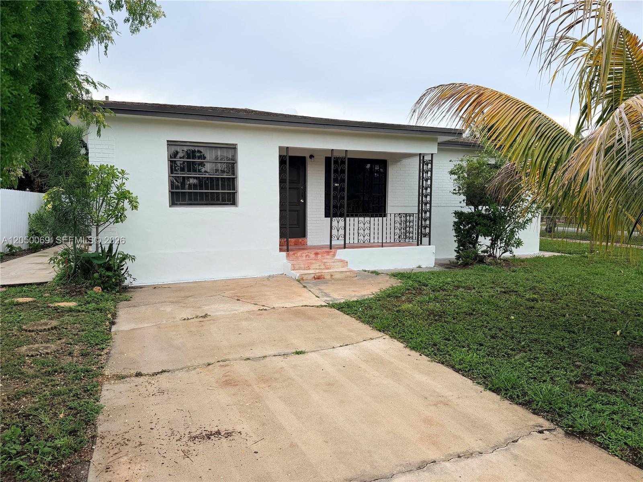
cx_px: 322
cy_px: 241
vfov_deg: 56.8
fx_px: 446
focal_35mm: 24
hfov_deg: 71.6
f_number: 1.78
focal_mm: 6.76
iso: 80
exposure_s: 1/1230
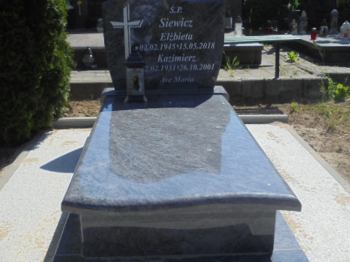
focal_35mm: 45
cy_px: 133
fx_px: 455
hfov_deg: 42.0
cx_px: 161
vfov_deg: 32.2
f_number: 4
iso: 100
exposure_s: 1/800
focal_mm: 6.1
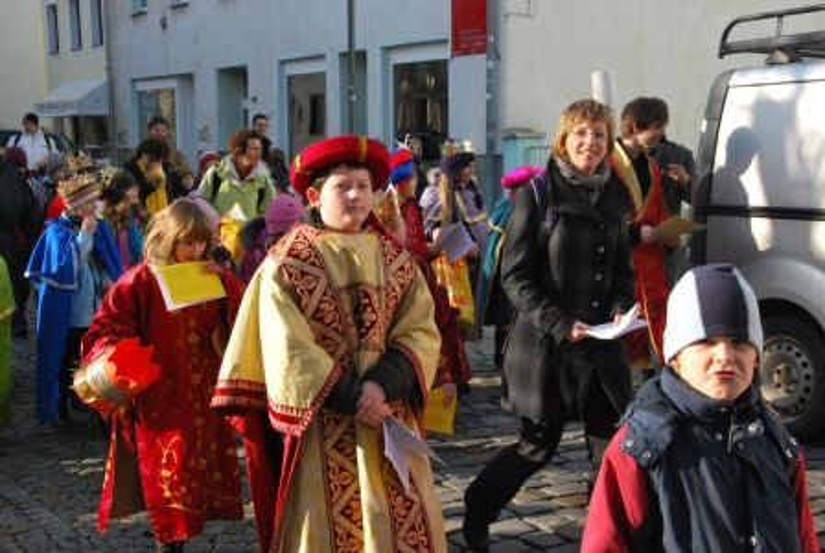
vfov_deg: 23.9
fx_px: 1308
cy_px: 276
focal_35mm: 57
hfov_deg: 35.0
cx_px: 412
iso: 800
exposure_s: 1/400
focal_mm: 38
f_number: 10
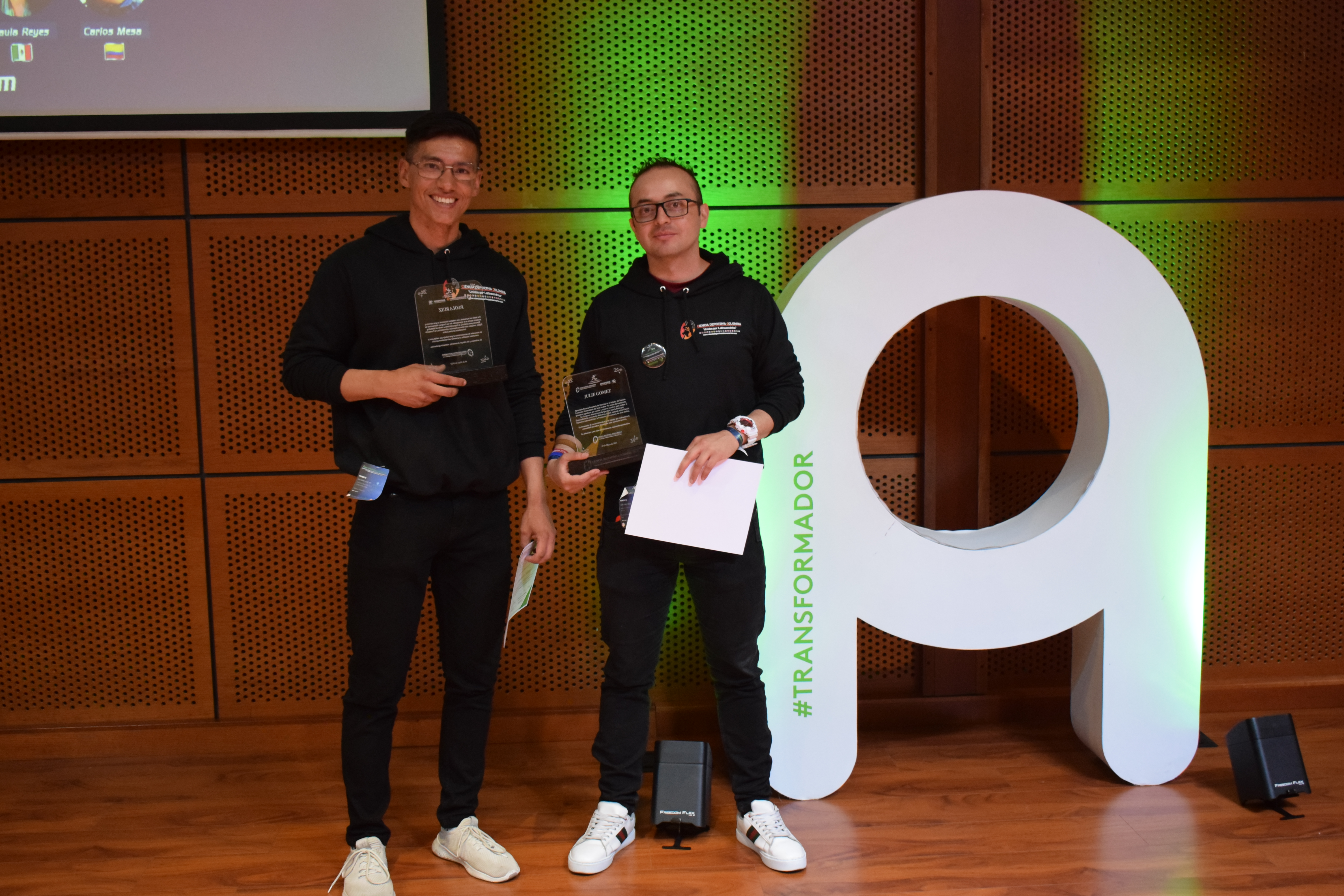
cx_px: 672
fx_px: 1456
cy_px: 448
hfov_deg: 49.6
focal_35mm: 39
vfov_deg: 34.2
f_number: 4
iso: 2200
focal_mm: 26
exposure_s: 1/60
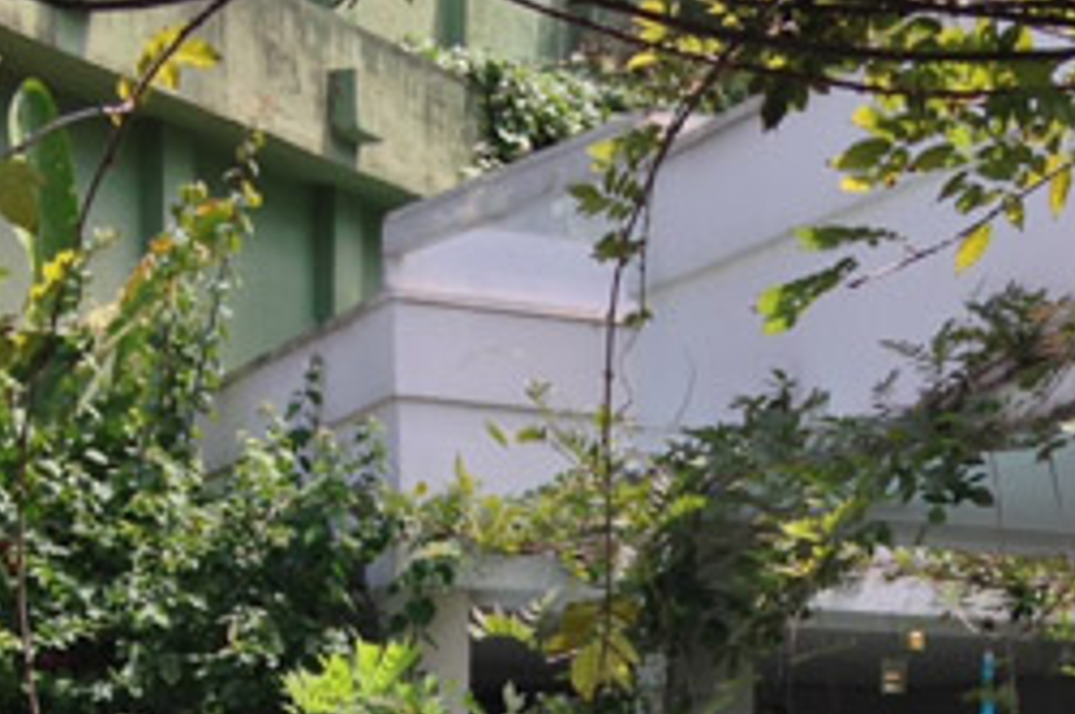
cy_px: 1247
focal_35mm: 110
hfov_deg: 18.5
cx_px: 783
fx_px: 3280
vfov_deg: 11.6
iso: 50
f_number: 2.4
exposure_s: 1/448
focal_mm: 4.12
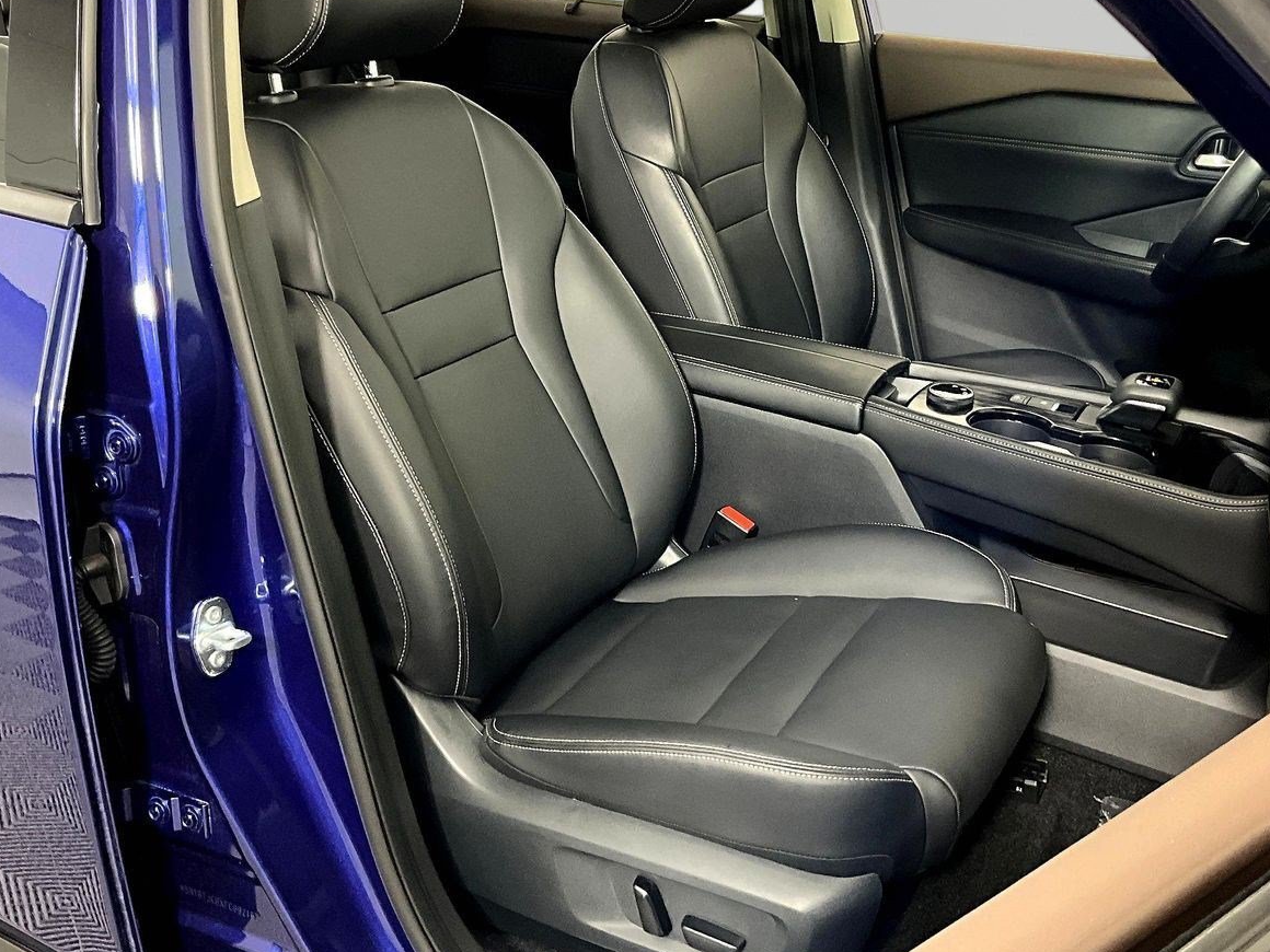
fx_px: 1468
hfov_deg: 46.8
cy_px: 396
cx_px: 677
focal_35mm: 40
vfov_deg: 35.9
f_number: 1.8
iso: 200
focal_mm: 3
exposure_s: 1/60
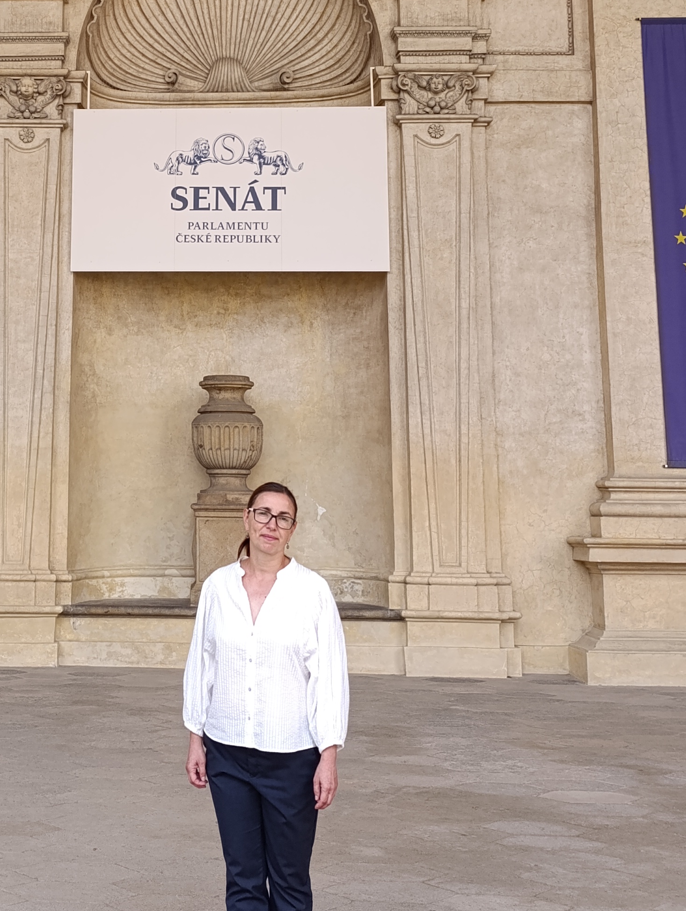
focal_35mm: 48
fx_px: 1265
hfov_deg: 29.8
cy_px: 258
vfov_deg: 38.8
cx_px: 157
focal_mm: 6.14
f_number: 1.6
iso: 50
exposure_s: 1/136
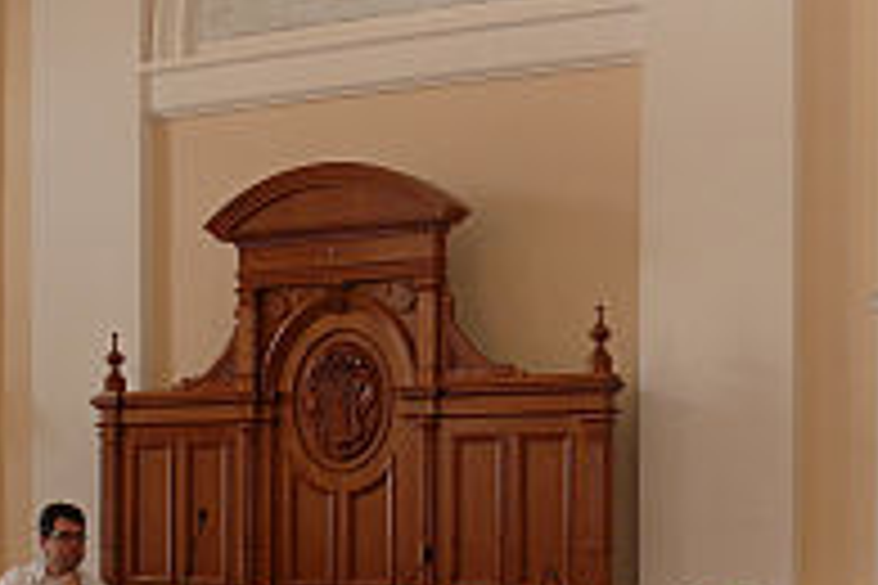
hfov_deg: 24.2
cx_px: 491
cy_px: 648
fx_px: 2049
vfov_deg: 15.8
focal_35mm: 84
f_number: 2.8
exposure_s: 1/20
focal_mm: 7.4
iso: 100
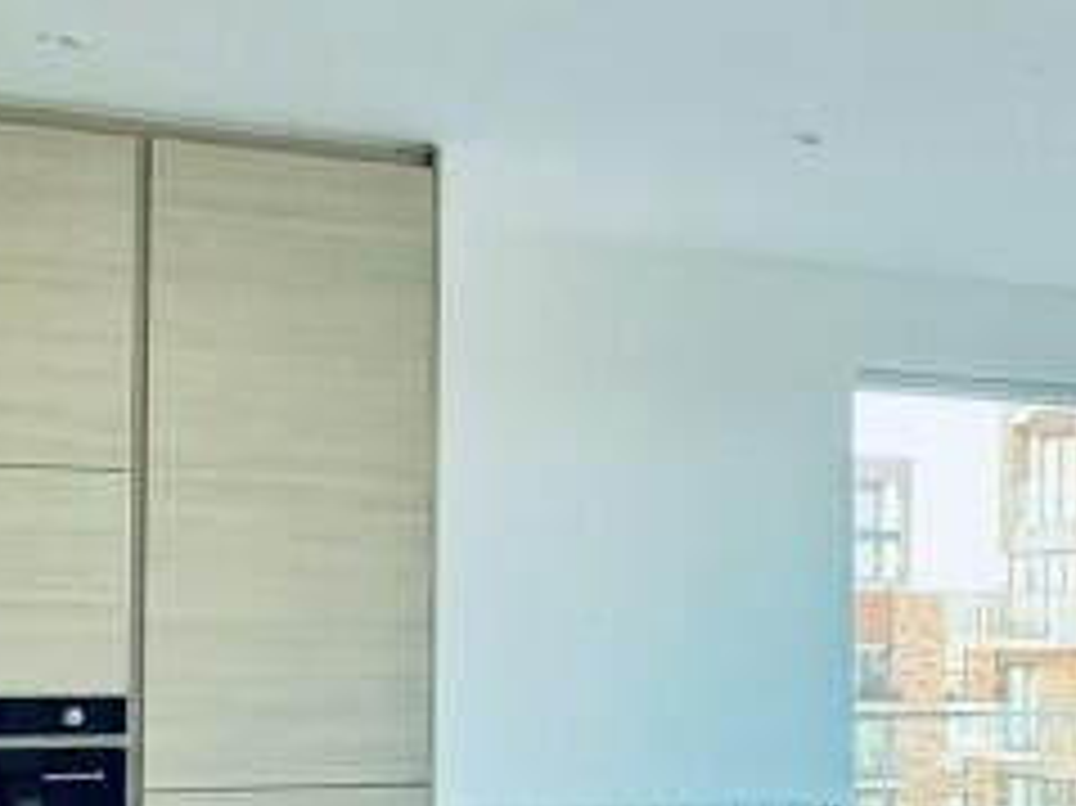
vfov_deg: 24.1
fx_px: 1864
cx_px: 792
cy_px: 608
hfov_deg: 31.7
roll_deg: -0.6
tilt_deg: +1.2
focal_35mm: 60
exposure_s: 1/100
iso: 320
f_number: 2.2
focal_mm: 2.22
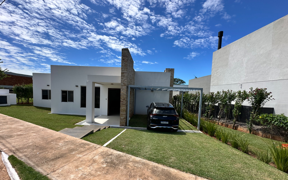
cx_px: 143
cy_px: 102
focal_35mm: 15
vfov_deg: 74.4
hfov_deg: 101.5
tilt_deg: -4.3
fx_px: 118
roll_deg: -3.4
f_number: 2.2
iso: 40
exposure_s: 1/1335
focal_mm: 2.22
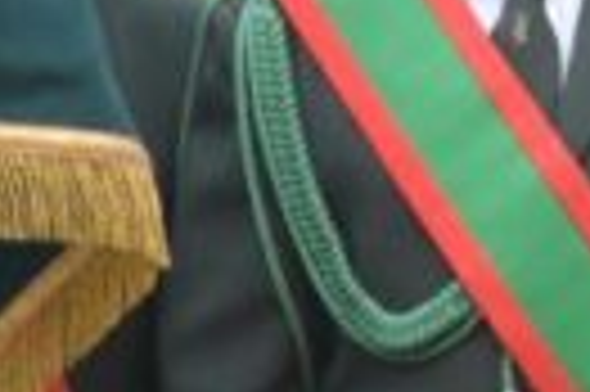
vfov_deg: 1.5
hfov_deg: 2.2
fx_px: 15123
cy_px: -324
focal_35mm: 924
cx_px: 1576
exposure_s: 1/200
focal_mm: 105
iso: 400
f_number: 7.1
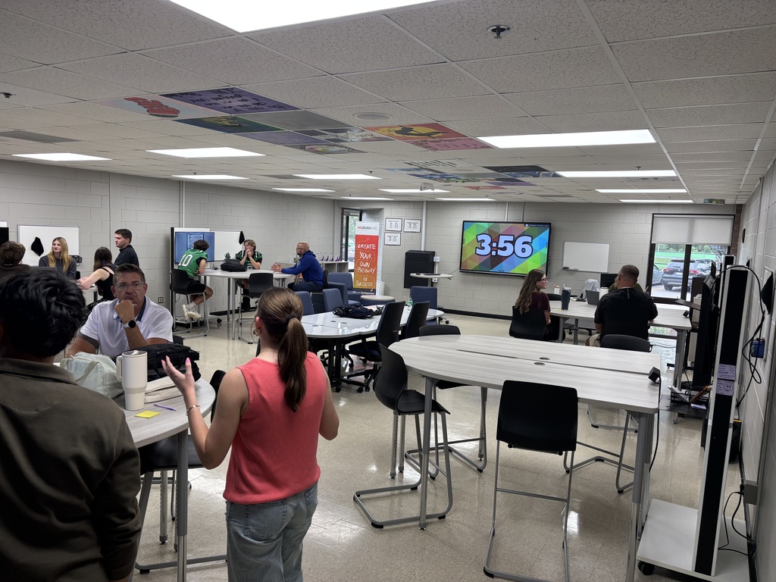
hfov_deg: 67.3
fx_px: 583
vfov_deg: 53.1
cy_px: 291
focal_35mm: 26
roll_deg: -2.0
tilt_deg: -4.7
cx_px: 388
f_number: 1.6
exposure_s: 1/120
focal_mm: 5.96
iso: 100
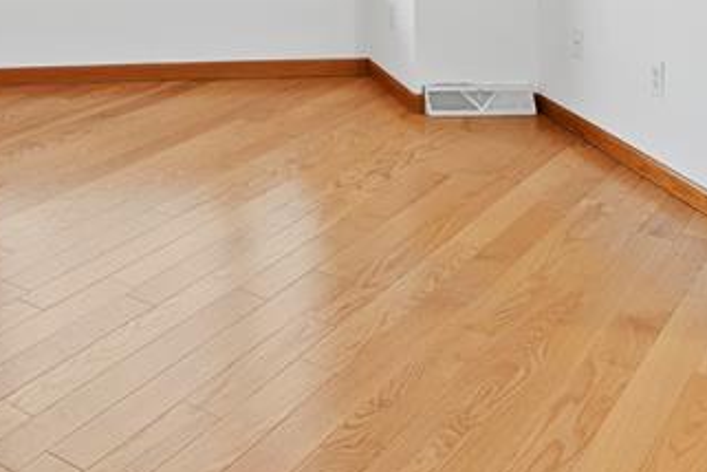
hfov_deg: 37.3
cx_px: 126
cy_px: -208
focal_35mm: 51
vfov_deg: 22.4
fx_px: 1002
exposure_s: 1.3
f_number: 9
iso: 250
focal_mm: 16
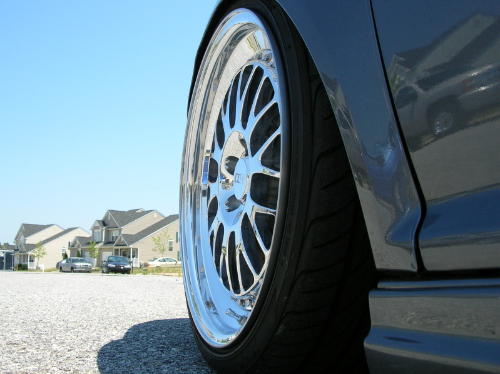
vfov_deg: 39.6
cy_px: 187
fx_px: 520
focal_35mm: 36
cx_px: 250
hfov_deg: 51.4
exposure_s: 1/381
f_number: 3.7
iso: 50
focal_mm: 6
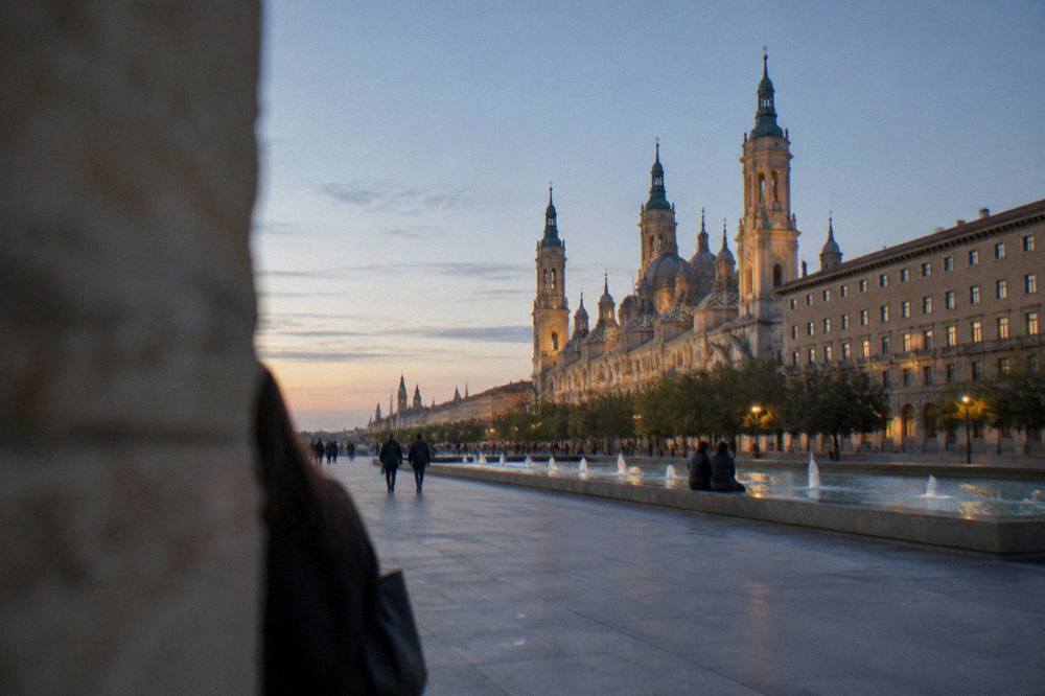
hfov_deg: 41.9
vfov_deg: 28.6
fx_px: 1364
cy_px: 348
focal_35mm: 47
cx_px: 522
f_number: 7.1
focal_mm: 47
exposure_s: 1/640
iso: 500
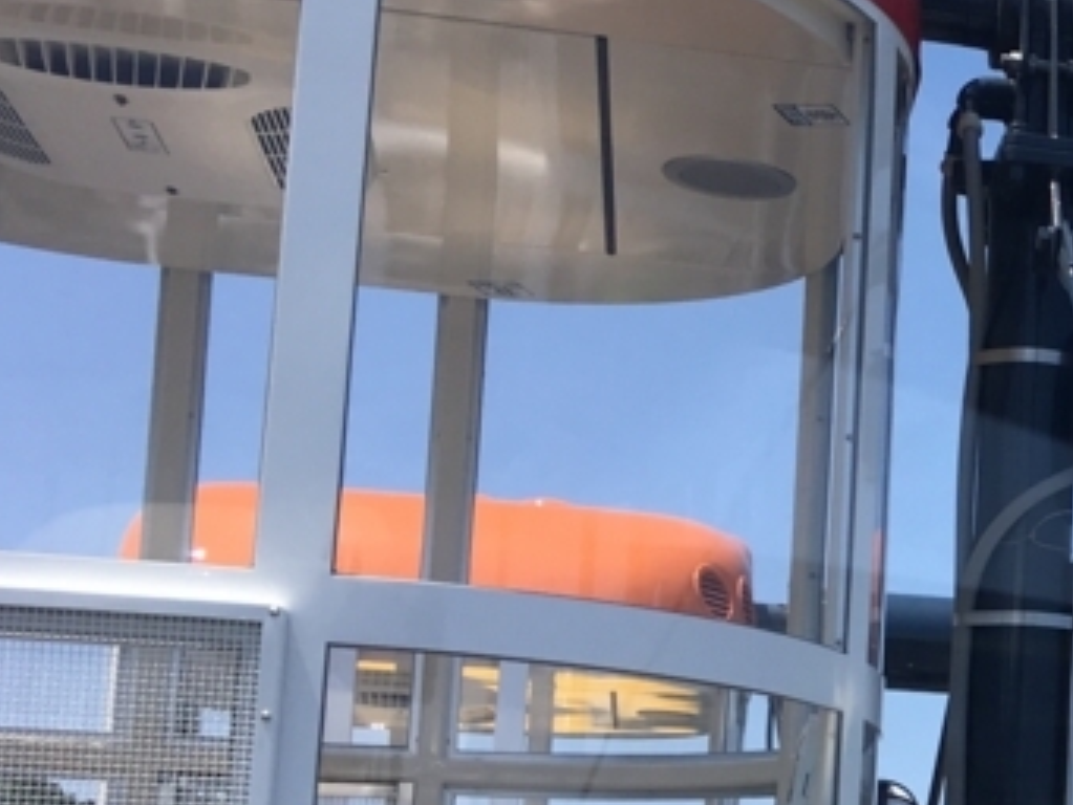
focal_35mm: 87
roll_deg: -1.2
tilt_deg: +8.1
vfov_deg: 16.8
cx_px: 1576
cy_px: 695
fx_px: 2698
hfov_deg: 19.7
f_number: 2.2
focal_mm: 4.15
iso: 25
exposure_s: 1/1374
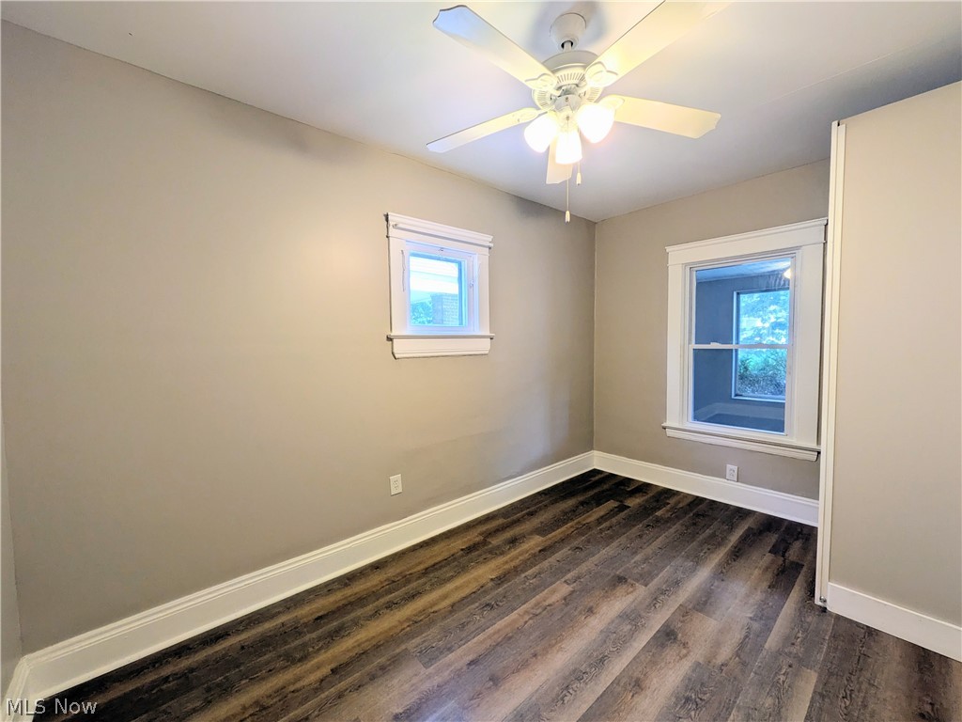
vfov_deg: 85.7
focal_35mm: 14
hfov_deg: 102.1
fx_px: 389
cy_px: 361
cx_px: 481
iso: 53
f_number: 2.2
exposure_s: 1/30
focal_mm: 1.85
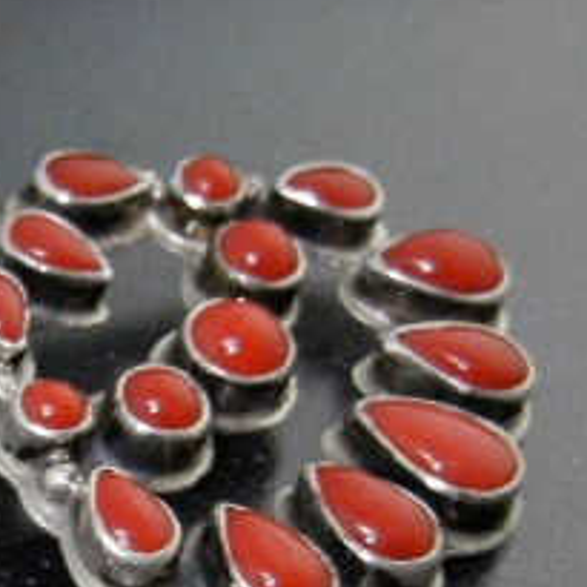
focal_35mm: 124
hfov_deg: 13.5
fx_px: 2379
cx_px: -206
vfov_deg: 13.9
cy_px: 573
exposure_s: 1/30
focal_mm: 8.1
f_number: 7.6
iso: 800
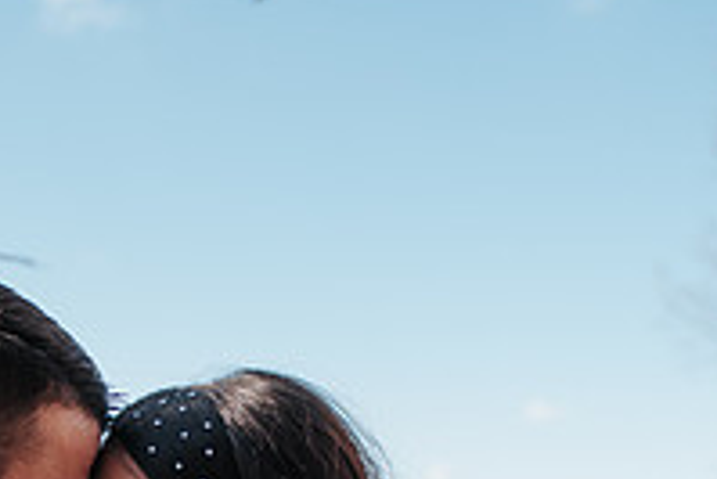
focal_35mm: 102
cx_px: 54
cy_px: 556
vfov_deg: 13.1
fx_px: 2033
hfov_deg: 19.6
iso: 100
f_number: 2.8
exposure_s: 1/640
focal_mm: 35
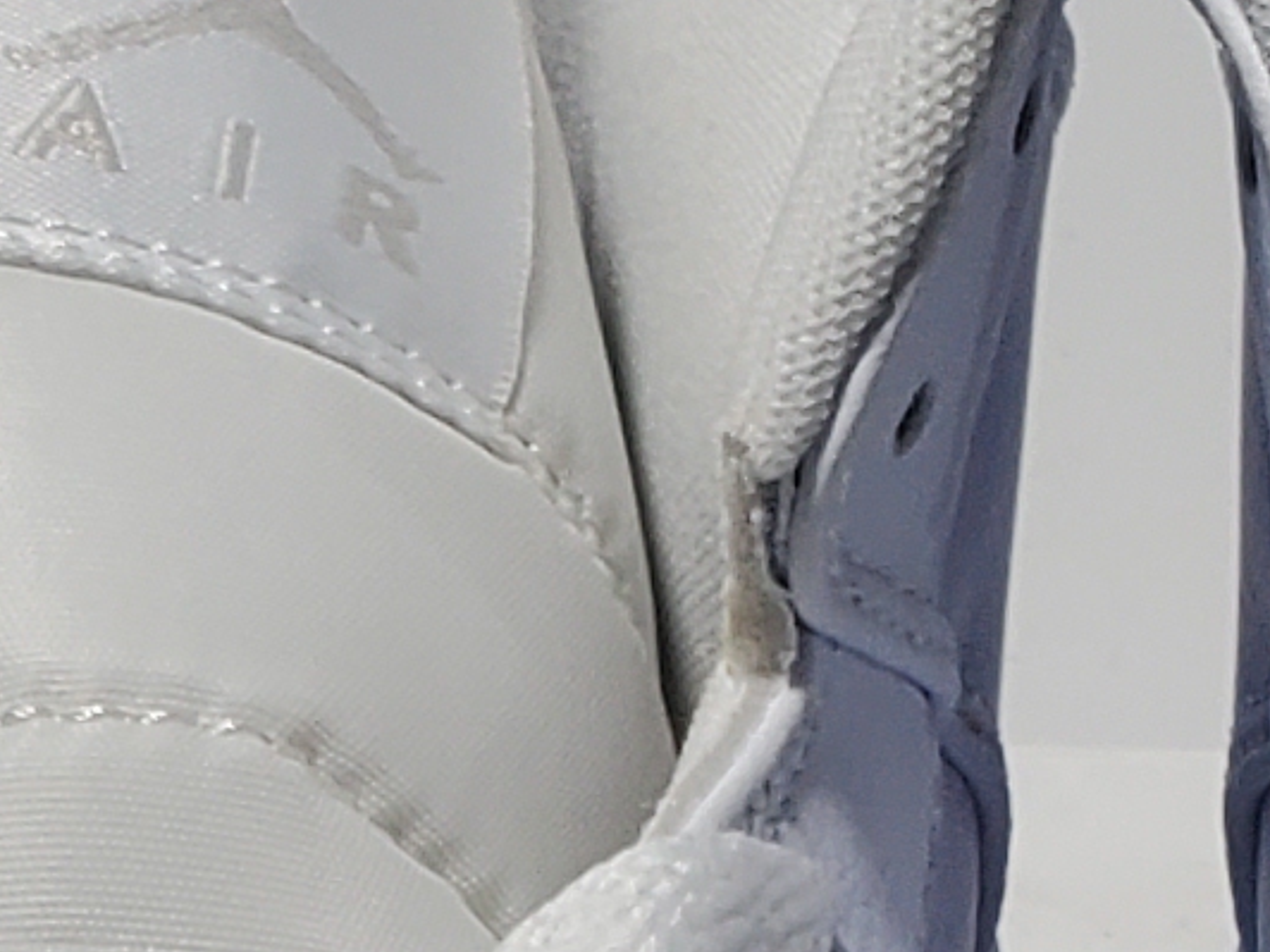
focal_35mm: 197
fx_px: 7228
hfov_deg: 10.0
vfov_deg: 7.0
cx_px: 1019
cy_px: 2427
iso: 50
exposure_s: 1/268
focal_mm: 4.3
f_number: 2.4
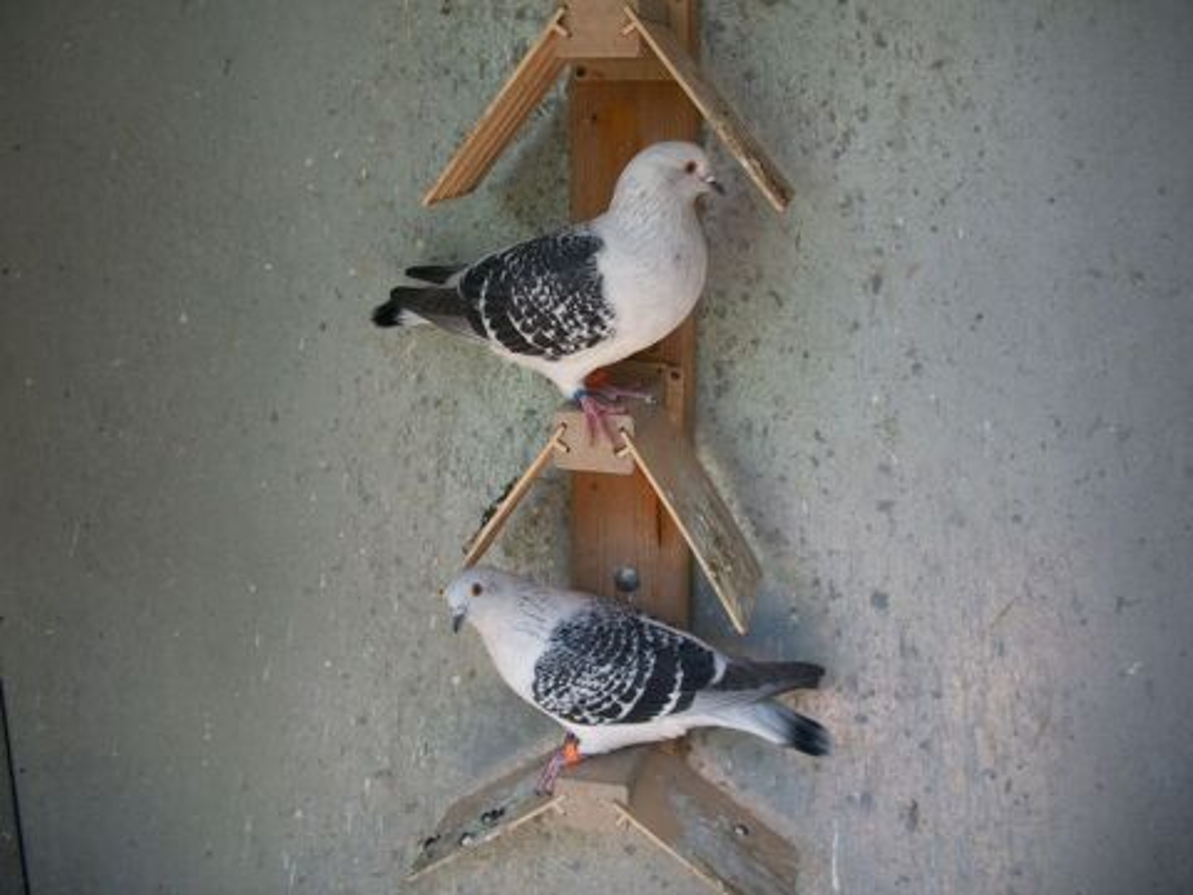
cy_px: 448
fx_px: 1206
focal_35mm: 35
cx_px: 596
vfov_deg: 40.7
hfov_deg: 52.6
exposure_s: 1/125
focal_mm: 6.3
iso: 88
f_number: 3.1
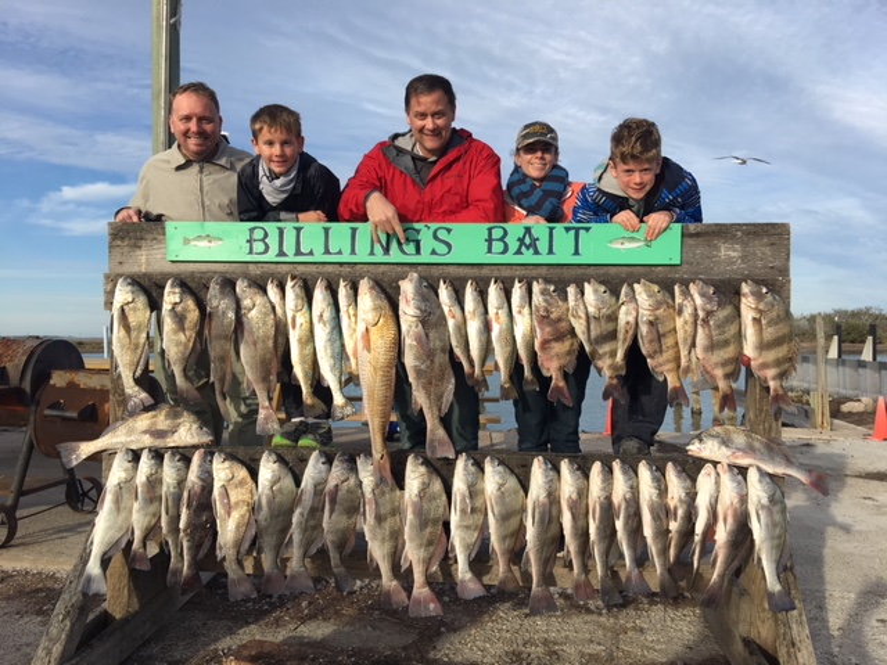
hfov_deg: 61.7
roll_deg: +1.0
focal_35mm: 29
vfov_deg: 48.2
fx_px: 743
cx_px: 444
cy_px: 332
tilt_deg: +2.2
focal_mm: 4.15
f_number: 2.2
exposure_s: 1/1131
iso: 25
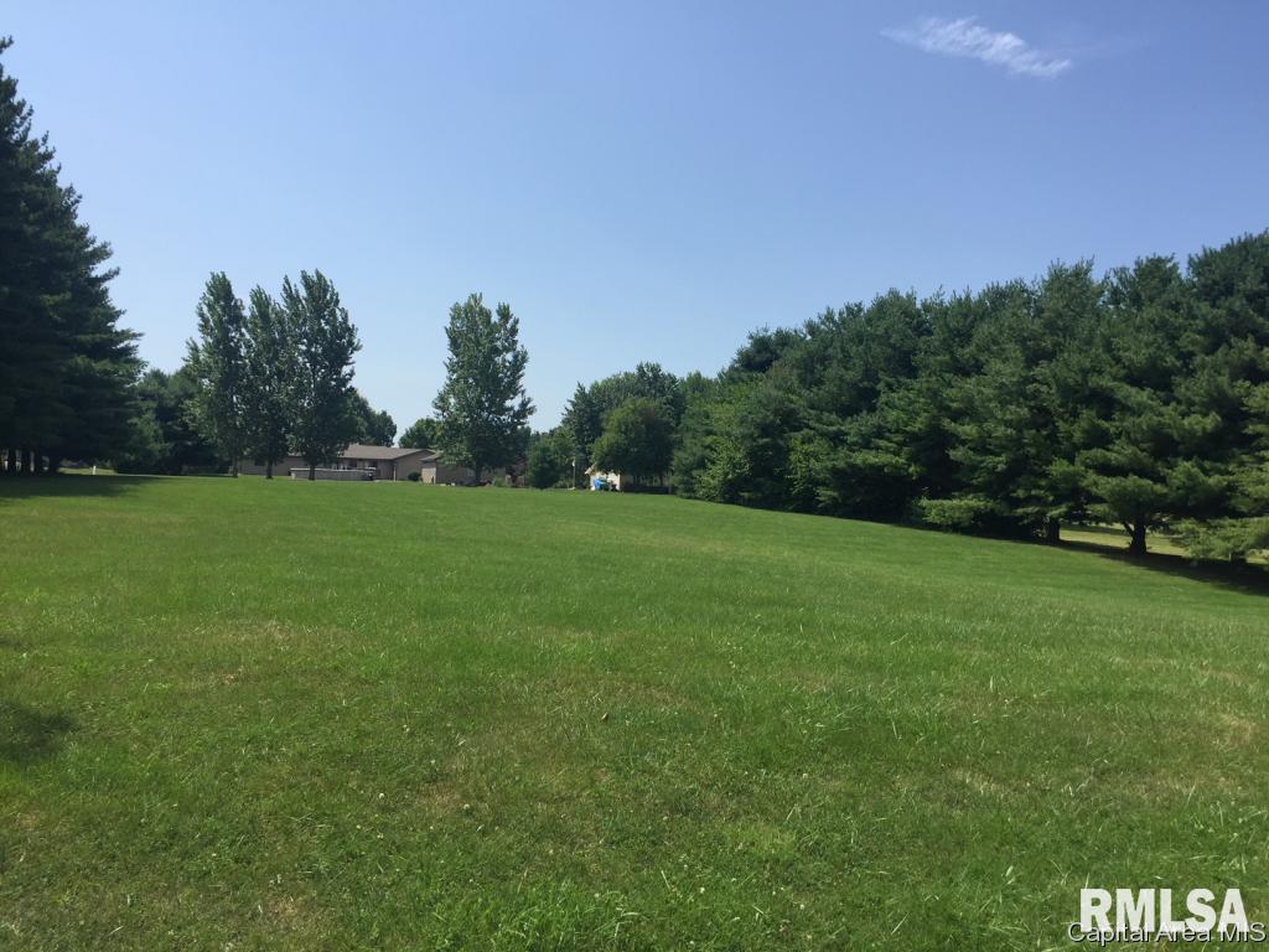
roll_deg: -2.9
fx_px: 1063
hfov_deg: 61.7
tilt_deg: +0.6
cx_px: 634
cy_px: 476
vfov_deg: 48.2
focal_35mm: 29
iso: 32
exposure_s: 1/2083
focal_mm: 4.15
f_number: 2.2
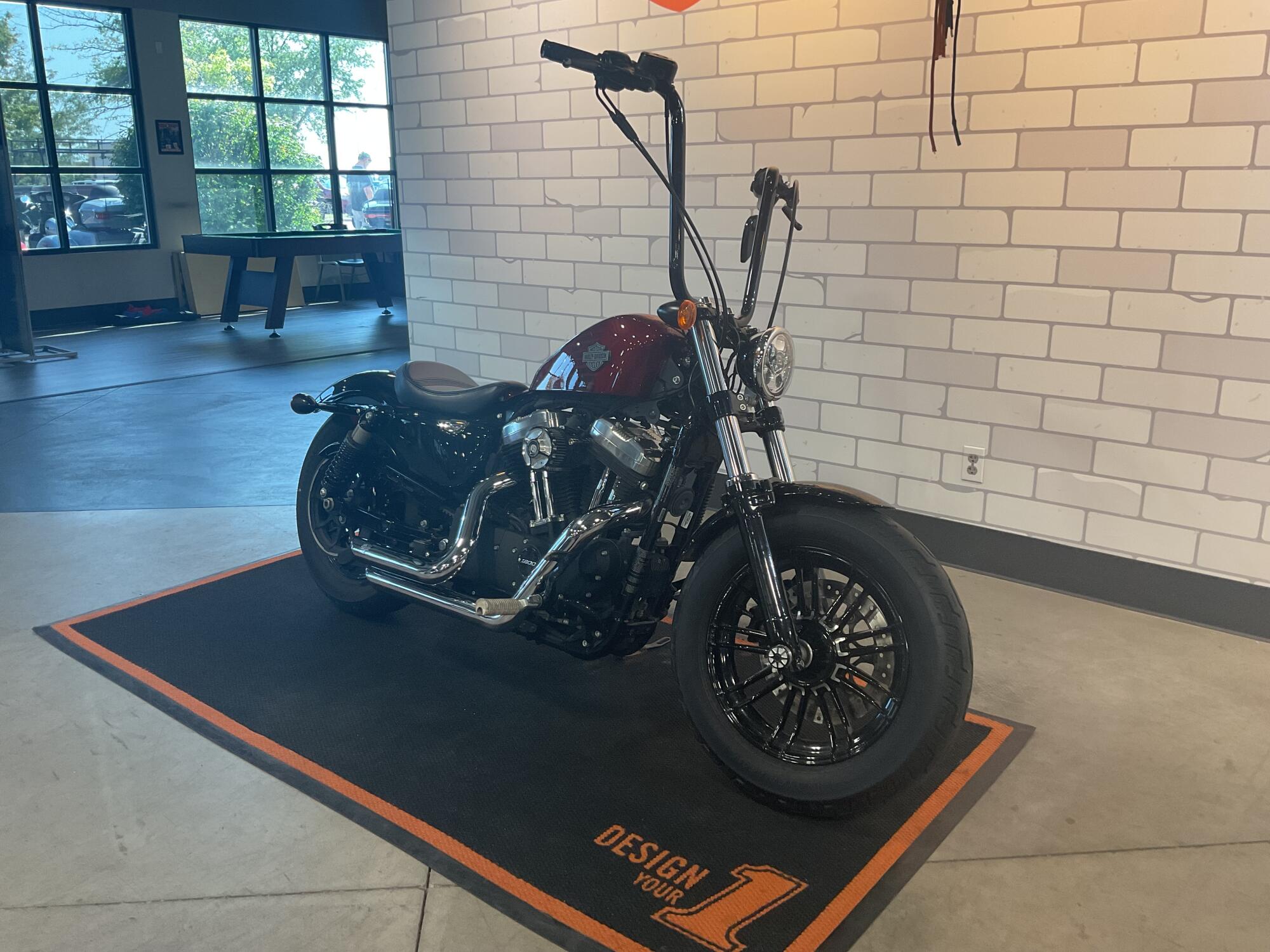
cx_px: 635
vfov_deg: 48.2
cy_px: 476
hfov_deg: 61.7
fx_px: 1064
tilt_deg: -16.1
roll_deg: +1.1
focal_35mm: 29
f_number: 1.8
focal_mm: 3
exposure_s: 1/100
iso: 64
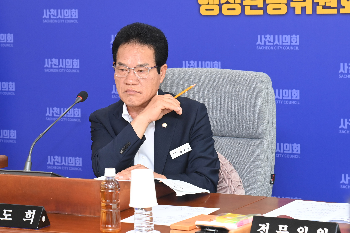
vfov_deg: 11.2
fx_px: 1186
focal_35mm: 122
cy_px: 101
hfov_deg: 16.8
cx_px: 138
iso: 2500
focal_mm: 86
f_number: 6.3
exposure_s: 1/250
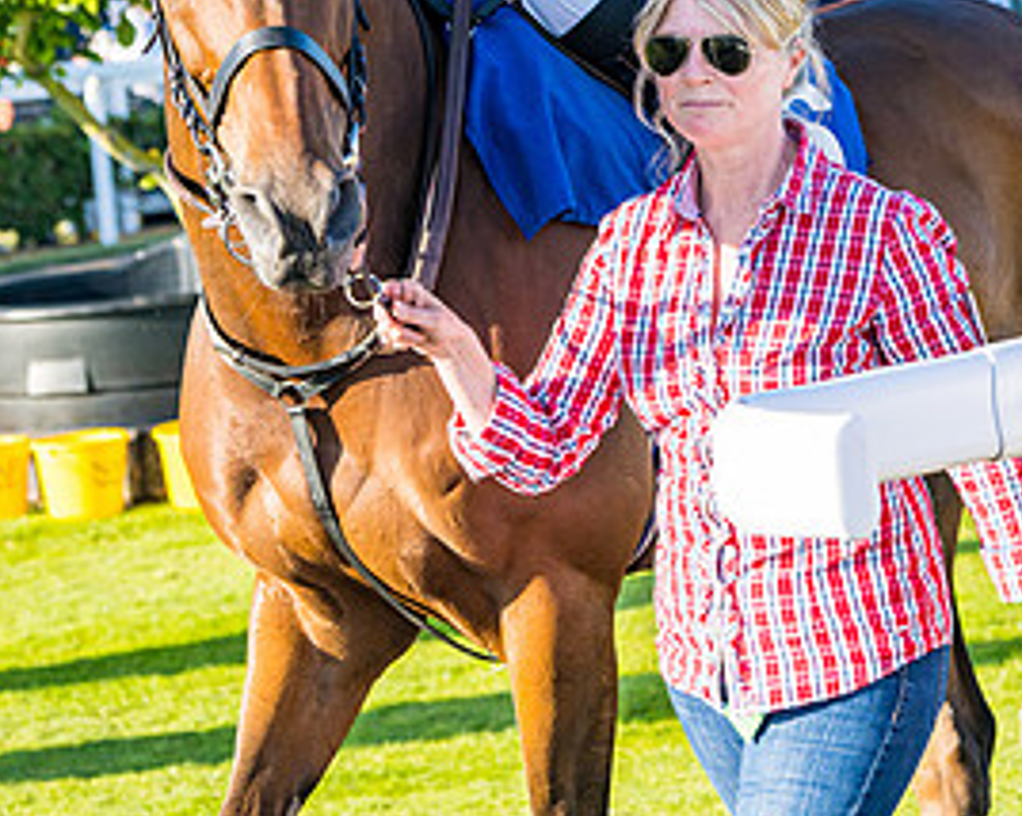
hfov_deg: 11.5
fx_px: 5017
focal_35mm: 166
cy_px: 126
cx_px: 964
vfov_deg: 9.3
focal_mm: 70
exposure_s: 1/1250
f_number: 5
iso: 200
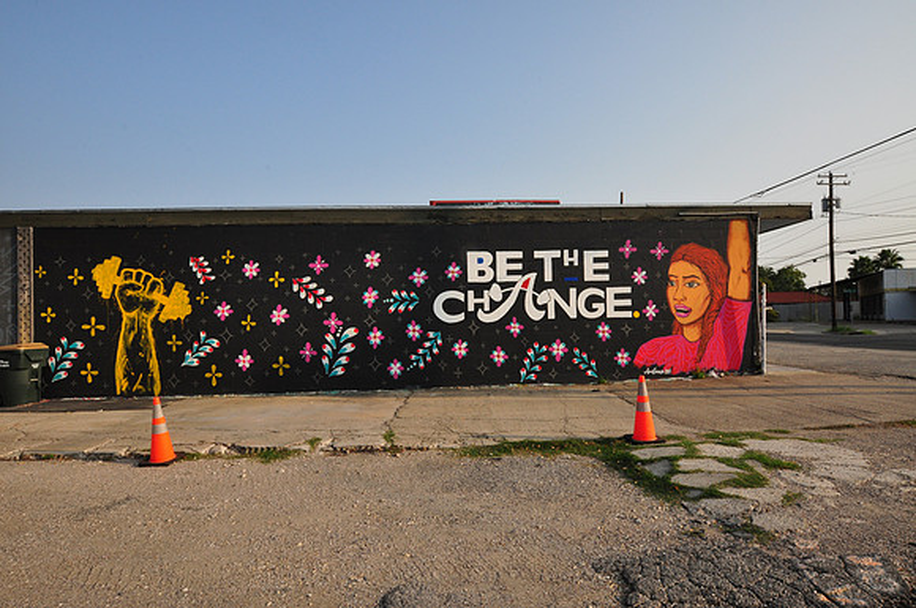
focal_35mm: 20
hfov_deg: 85.5
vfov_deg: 63.1
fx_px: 495
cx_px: 458
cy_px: 304
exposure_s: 1/160
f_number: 16
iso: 400
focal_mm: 13
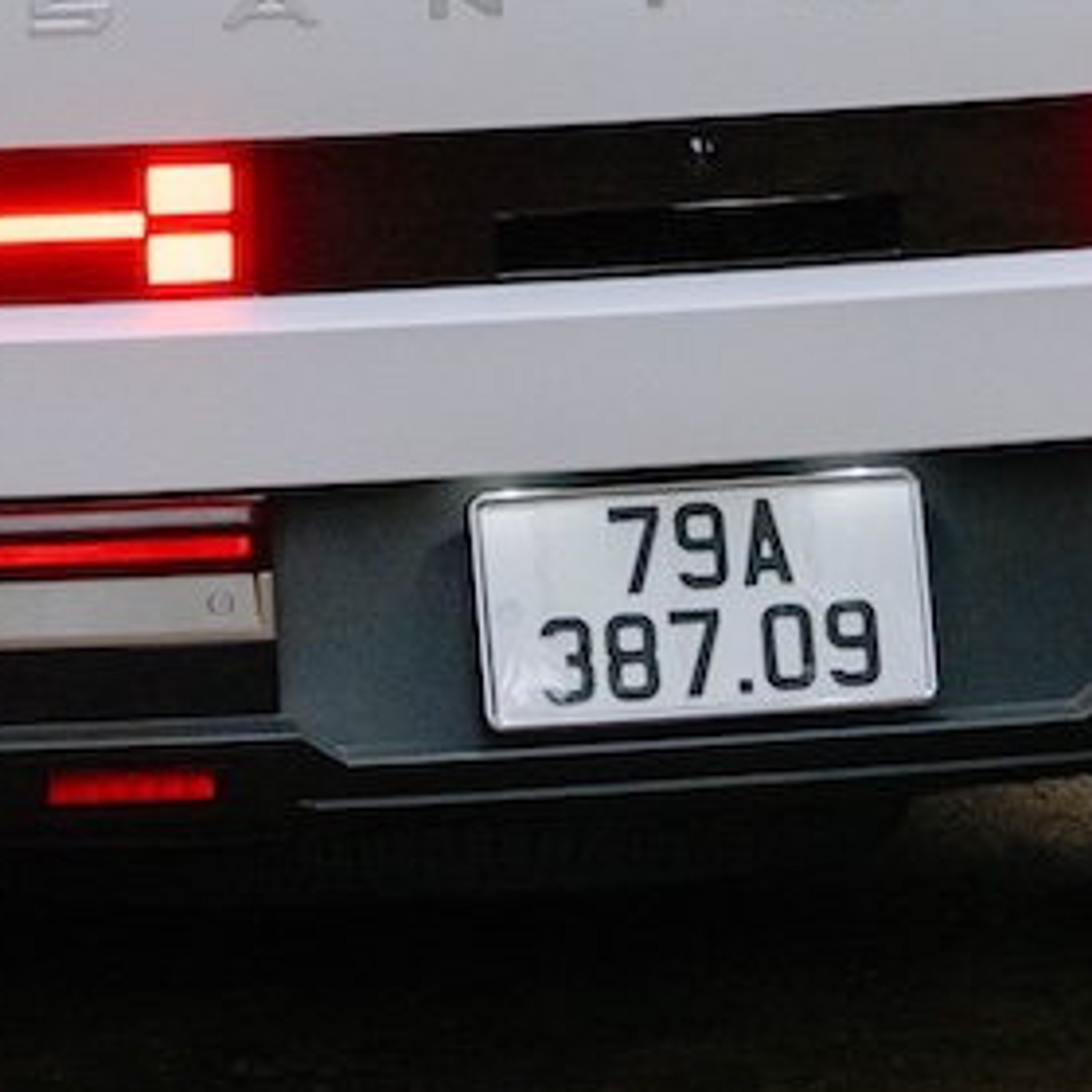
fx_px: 11385
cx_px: -4
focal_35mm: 319
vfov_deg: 5.4
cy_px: -495
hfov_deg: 5.5
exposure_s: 1/1000
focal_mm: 70
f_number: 3.5
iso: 1600
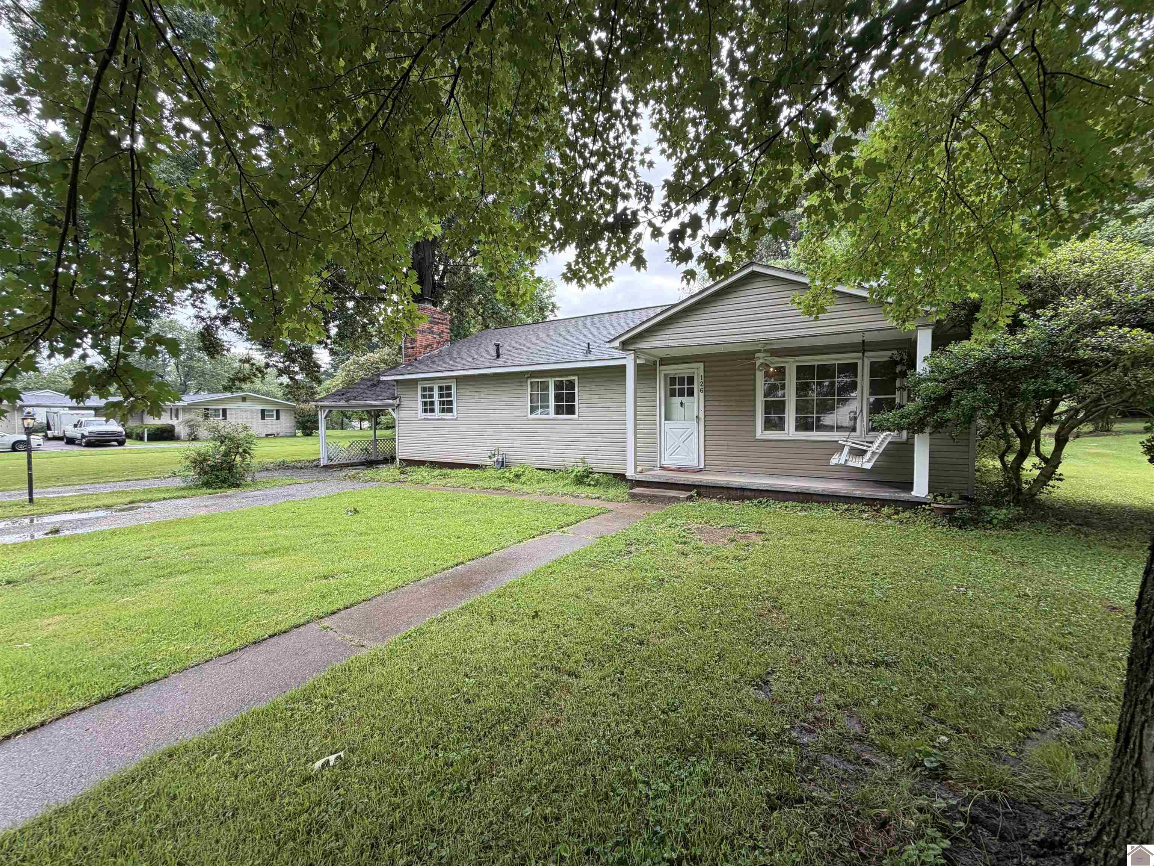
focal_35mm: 14
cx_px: 577
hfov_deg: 102.1
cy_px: 433
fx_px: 467
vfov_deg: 85.7
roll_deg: +0.3
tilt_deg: -2.1
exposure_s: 1/121
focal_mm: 2.22
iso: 50
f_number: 2.2
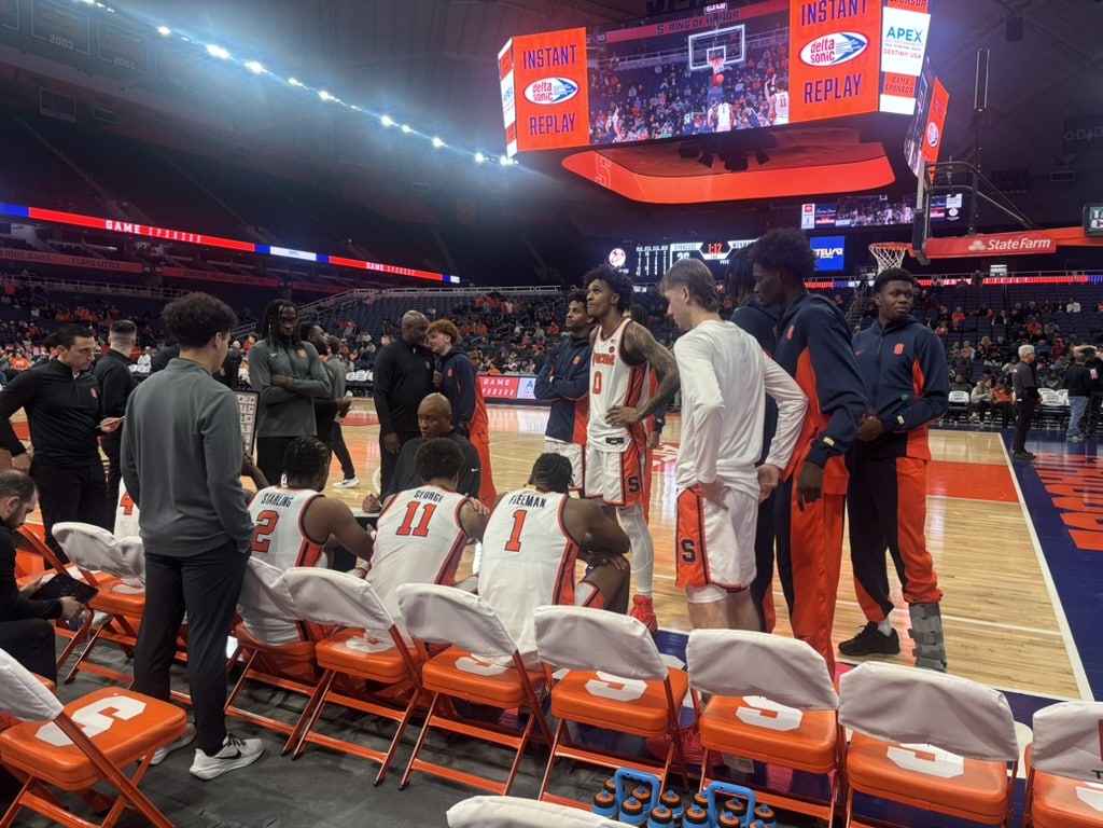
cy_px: 414
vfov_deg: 53.1
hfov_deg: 67.3
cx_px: 552
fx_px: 828
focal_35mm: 26
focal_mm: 5.96
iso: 64
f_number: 1.6
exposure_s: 1/120
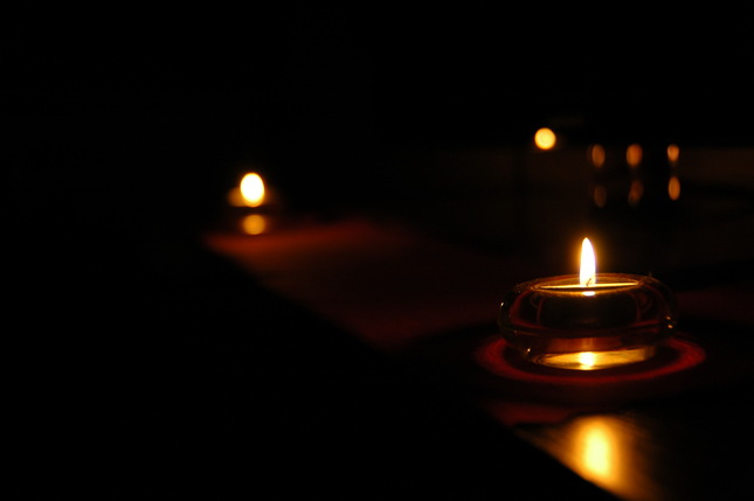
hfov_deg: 41.1
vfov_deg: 28.0
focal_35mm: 48
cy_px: 250
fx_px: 1005
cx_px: 377
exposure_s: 1/20
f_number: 2.8
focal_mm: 32
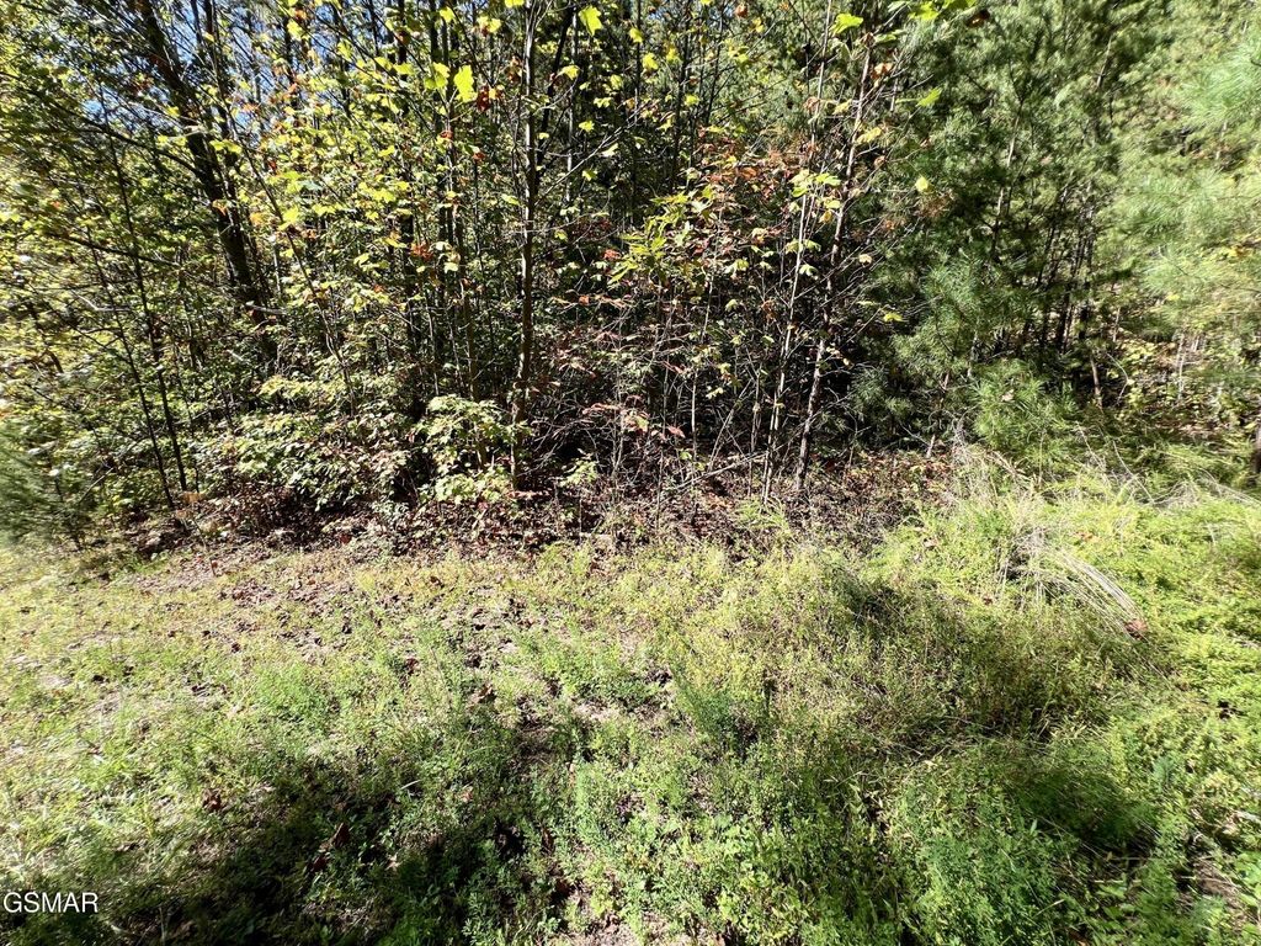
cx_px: 630
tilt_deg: -14.4
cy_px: 473
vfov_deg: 89.9
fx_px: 474
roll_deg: -3.0
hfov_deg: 106.2
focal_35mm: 13
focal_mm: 1.57
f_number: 1.8
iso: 32
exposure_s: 1/395
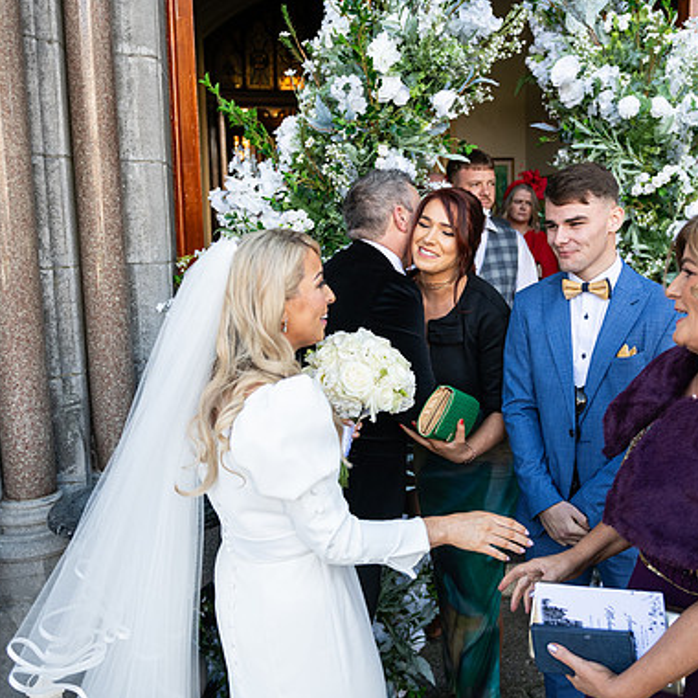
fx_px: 798
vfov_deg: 47.2
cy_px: 352
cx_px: 402
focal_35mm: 35
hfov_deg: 47.1
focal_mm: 27
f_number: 3.5
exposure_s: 1/800
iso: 500
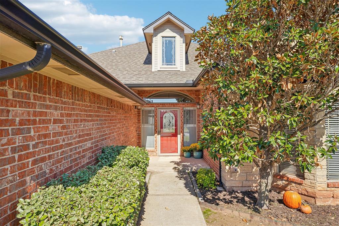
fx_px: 191
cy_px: 113
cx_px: 170
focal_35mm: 20
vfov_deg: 61.2
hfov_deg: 83.1
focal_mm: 20.3
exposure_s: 1/100
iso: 100
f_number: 8
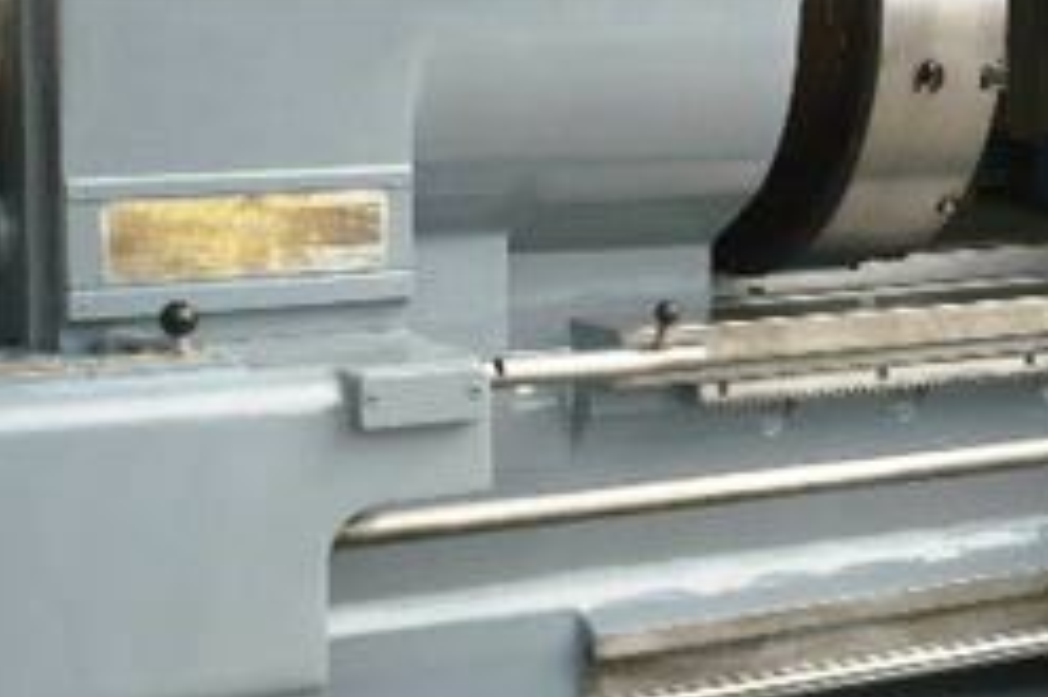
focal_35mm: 94
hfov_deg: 21.1
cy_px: 161
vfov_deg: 14.5
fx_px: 2735
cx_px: 1010
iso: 100
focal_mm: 5.8
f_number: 2.8
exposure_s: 1/400
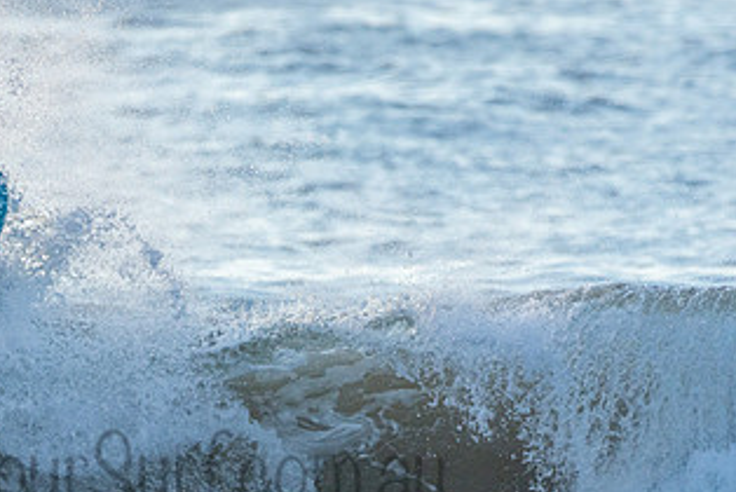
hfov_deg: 1.6
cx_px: 197
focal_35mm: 1329
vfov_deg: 1.0
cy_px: 446
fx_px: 27195
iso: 640
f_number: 5.6
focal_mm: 480
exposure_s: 1/1250
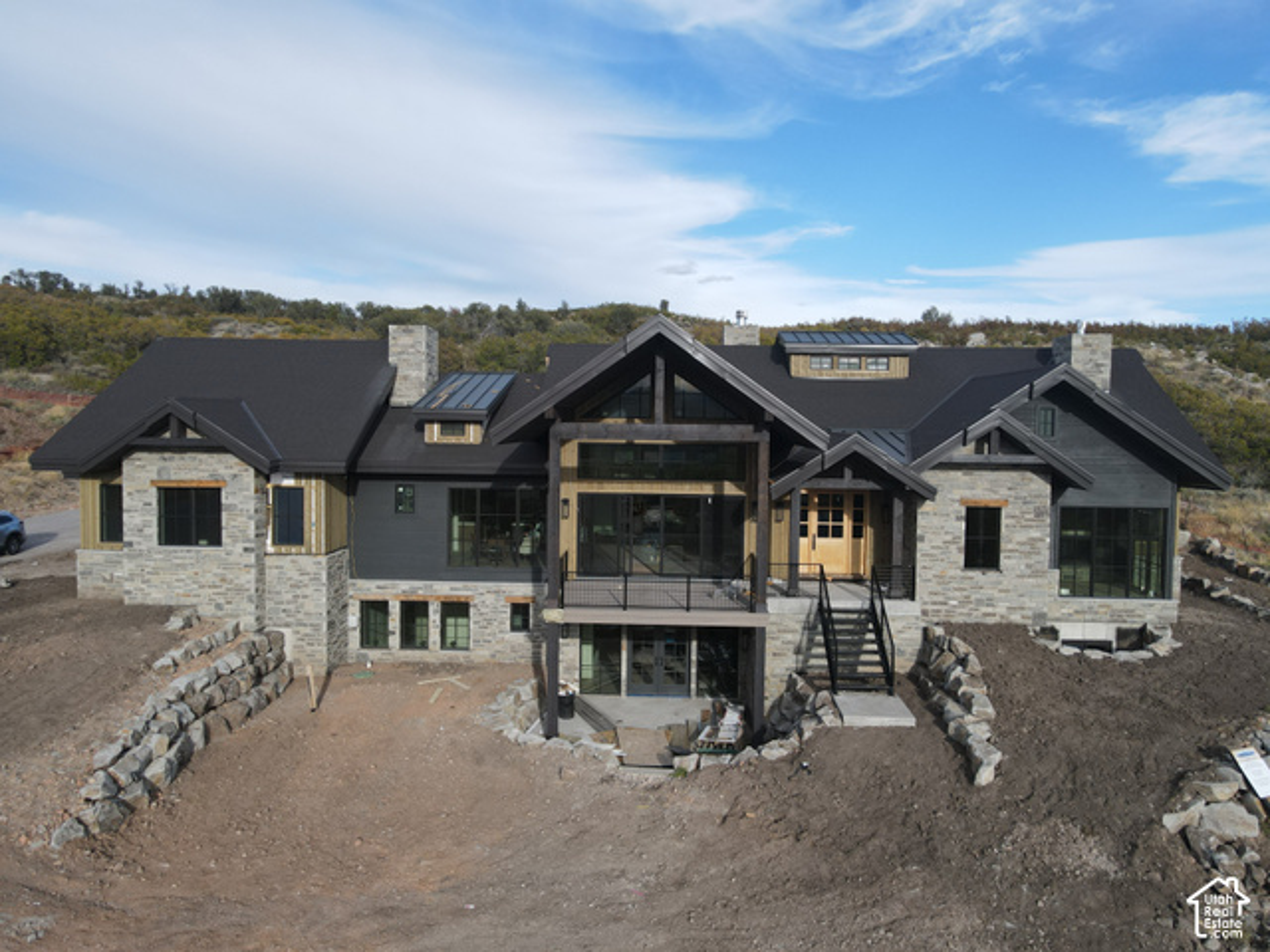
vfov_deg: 56.8
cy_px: 476
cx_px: 635
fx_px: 881
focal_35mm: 24
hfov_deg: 71.6
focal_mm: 4.5
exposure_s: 1/400
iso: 110
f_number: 2.8
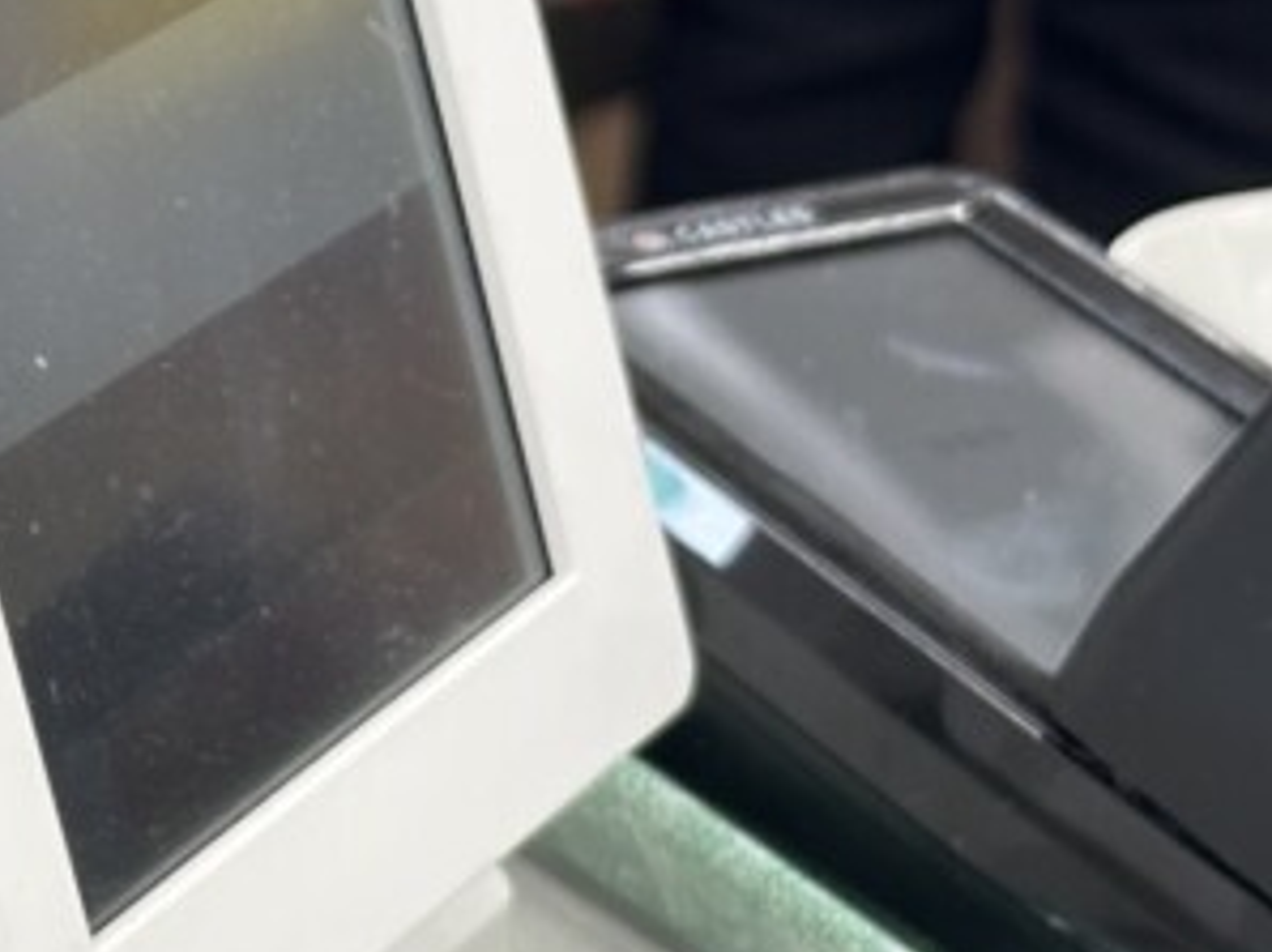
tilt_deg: -23.3
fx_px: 6058
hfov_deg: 11.7
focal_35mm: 165
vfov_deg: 9.0
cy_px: 602
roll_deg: -1.7
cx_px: -324
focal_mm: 6.86
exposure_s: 1/60
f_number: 1.78
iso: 80
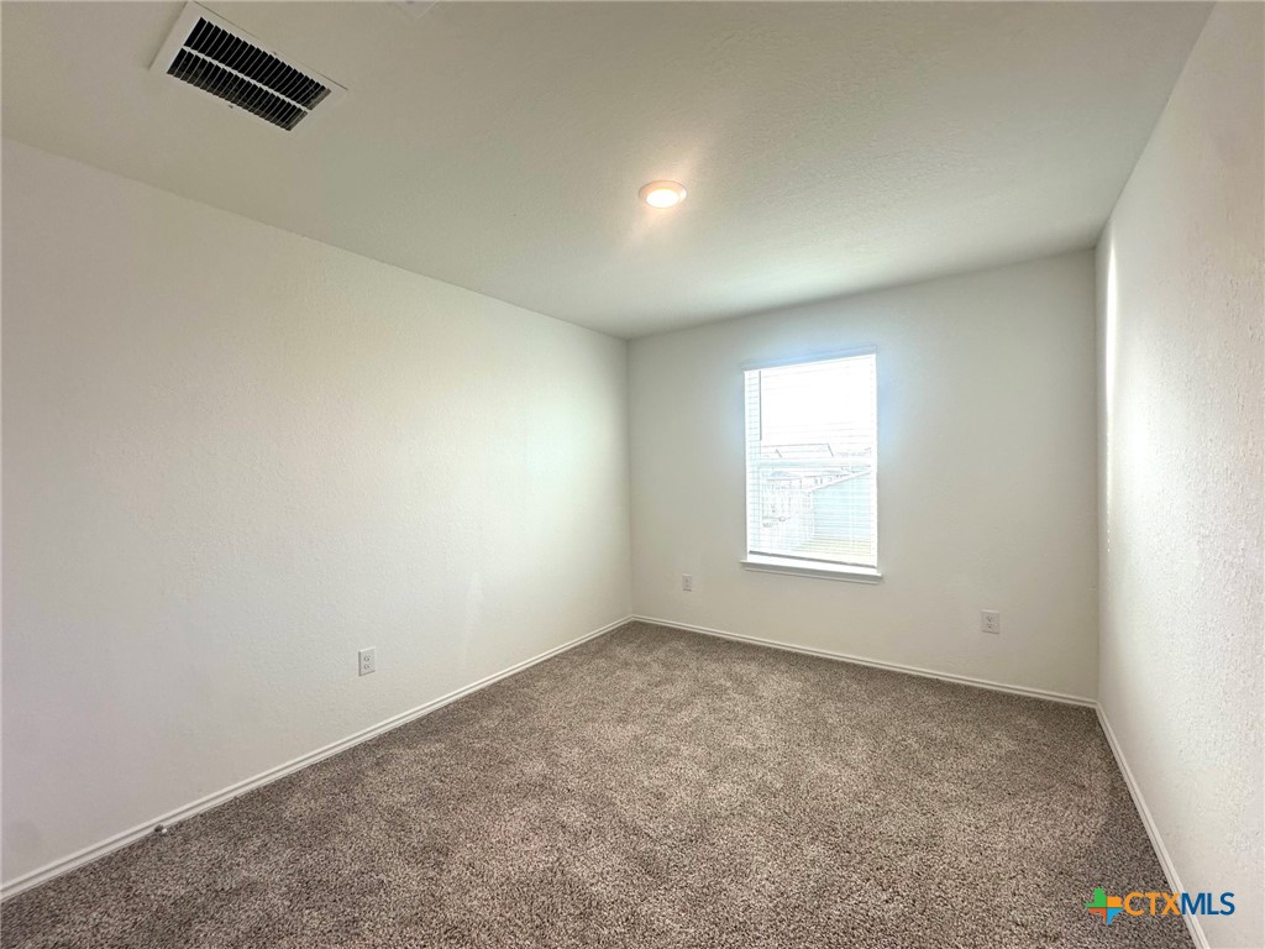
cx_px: 632
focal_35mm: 14
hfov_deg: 102.1
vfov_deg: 85.7
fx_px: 512
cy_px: 474
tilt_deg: -0.8
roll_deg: +0.6
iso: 64
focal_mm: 2.22
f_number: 2.2
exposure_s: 1/120
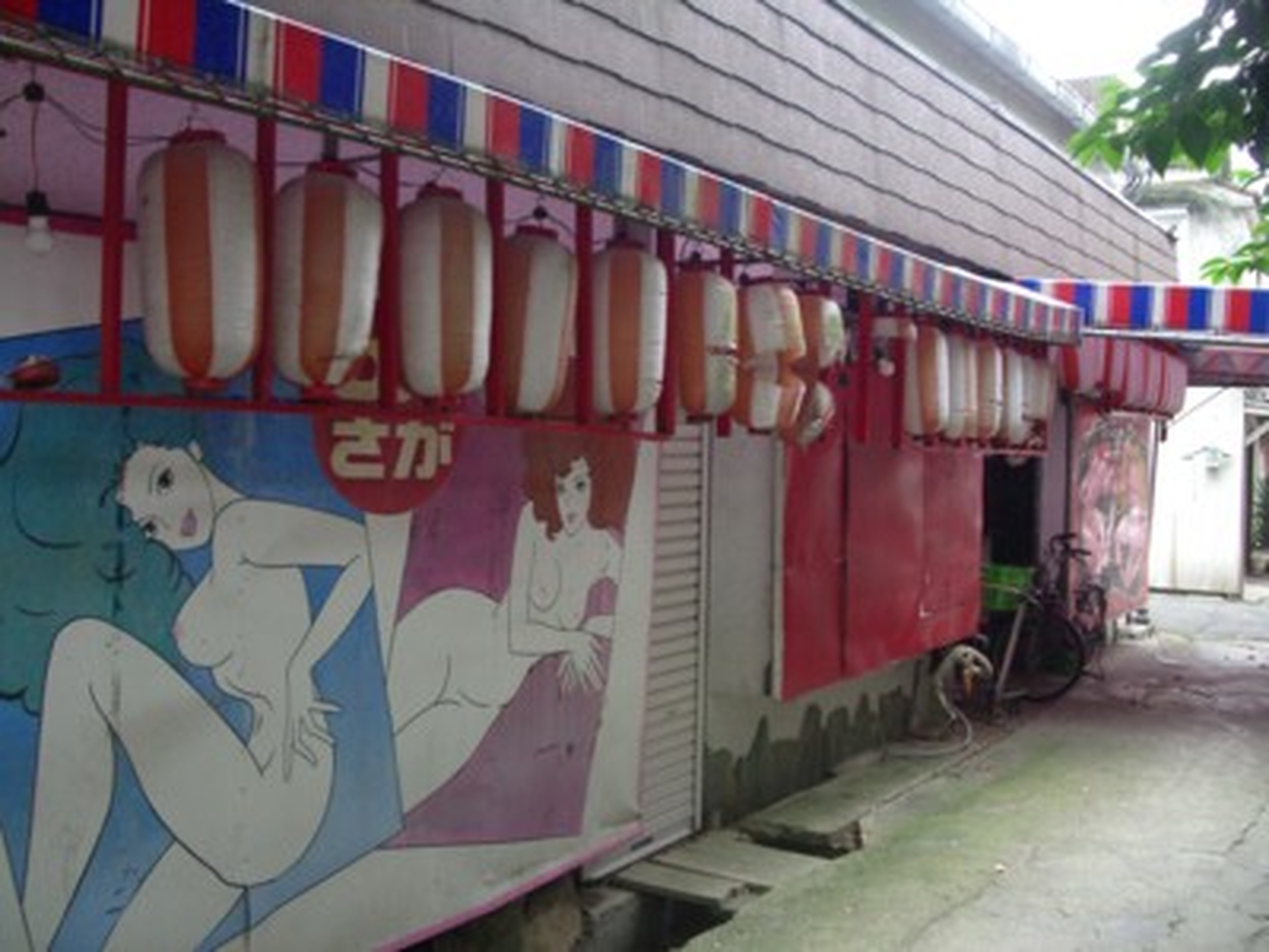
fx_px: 1283
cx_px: 634
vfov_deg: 40.7
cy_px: 476
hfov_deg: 52.6
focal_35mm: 35
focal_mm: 5.8
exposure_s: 1/60
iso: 200
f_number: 2.6
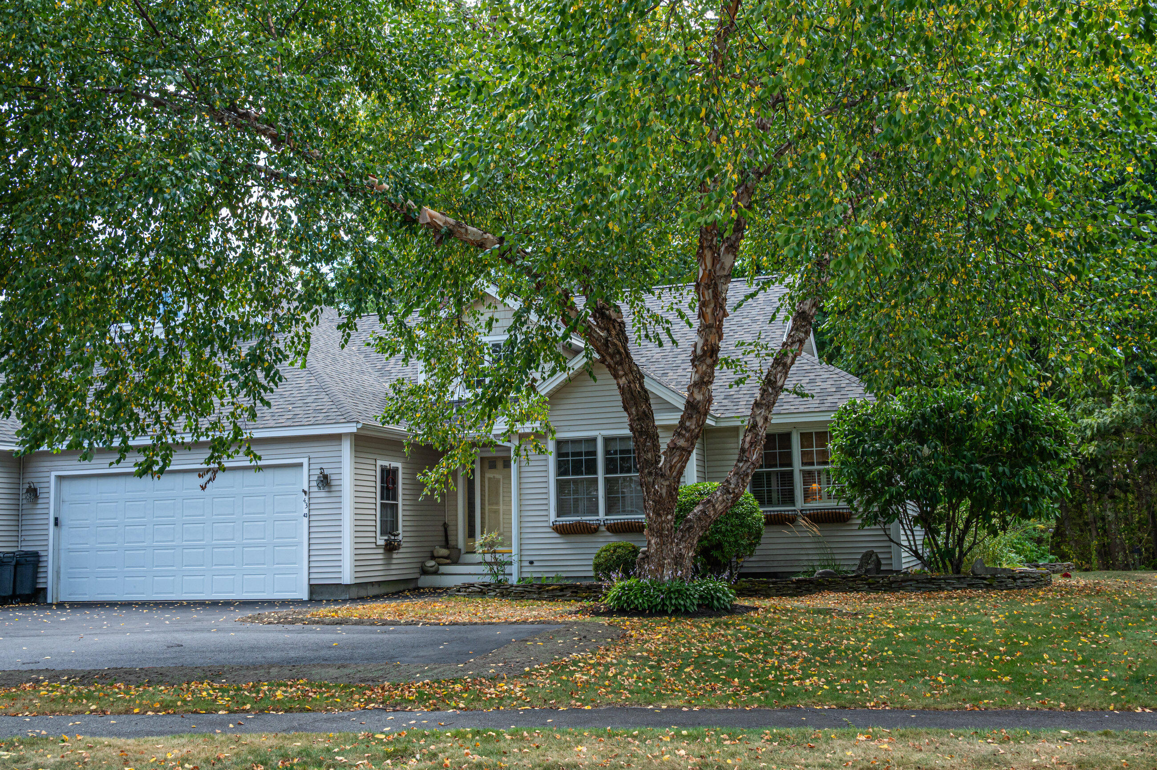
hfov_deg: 51.9
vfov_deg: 35.9
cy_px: 385
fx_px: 1188
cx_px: 578
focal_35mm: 37
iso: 560
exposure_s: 1/200
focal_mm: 37
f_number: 11
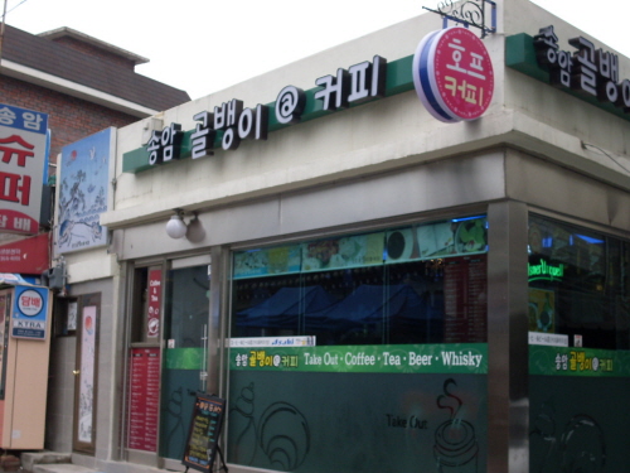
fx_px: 1092
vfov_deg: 24.4
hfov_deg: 32.2
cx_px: 315
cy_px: 236
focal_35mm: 60
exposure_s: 1/250
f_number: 3.4
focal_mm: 9.9
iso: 80
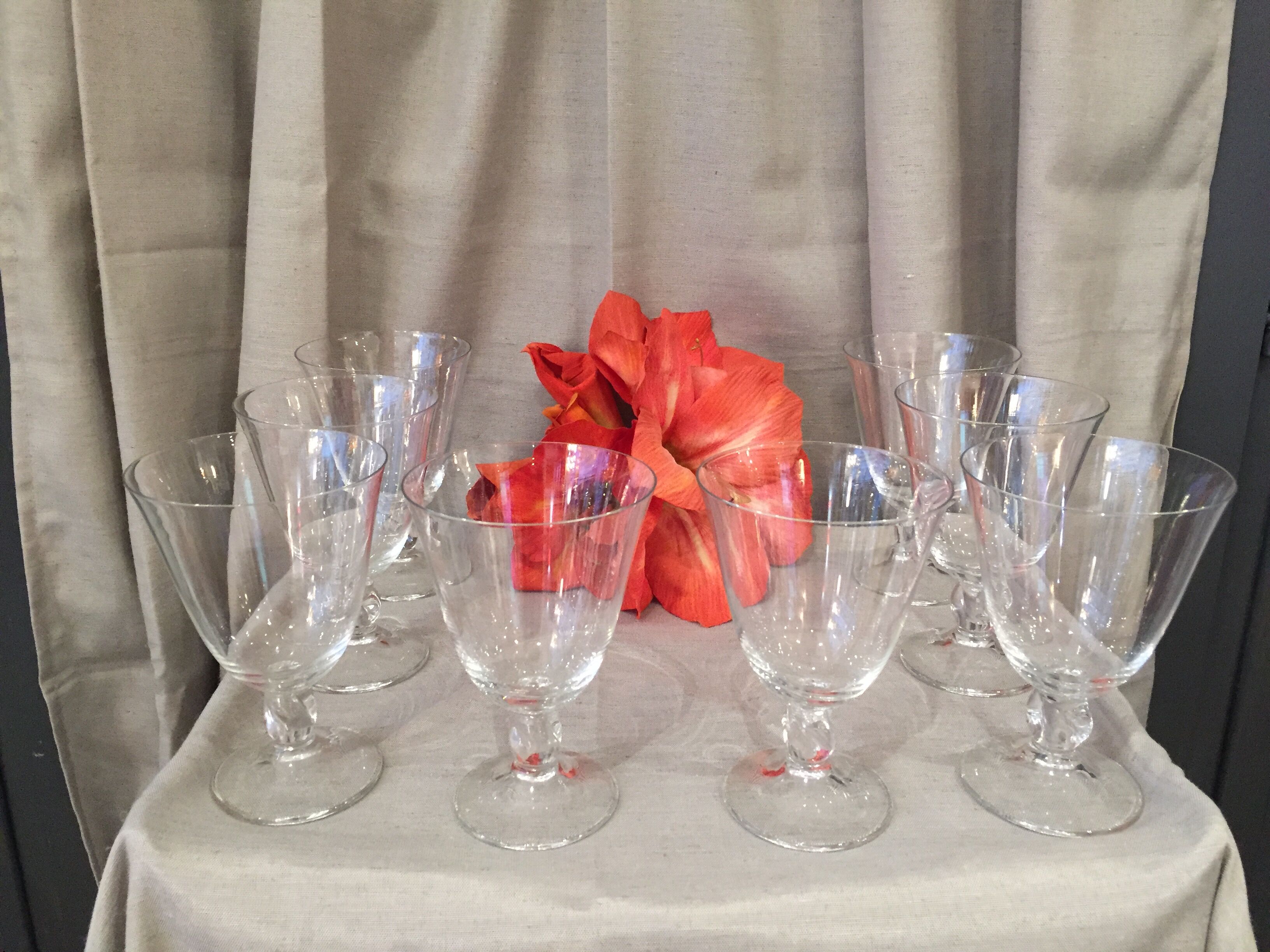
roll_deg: +1.7
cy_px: 476
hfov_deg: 61.7
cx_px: 635
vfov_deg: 48.2
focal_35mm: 29
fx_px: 1064
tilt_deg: -17.2
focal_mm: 4.15
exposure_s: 1/20
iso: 250
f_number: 2.2
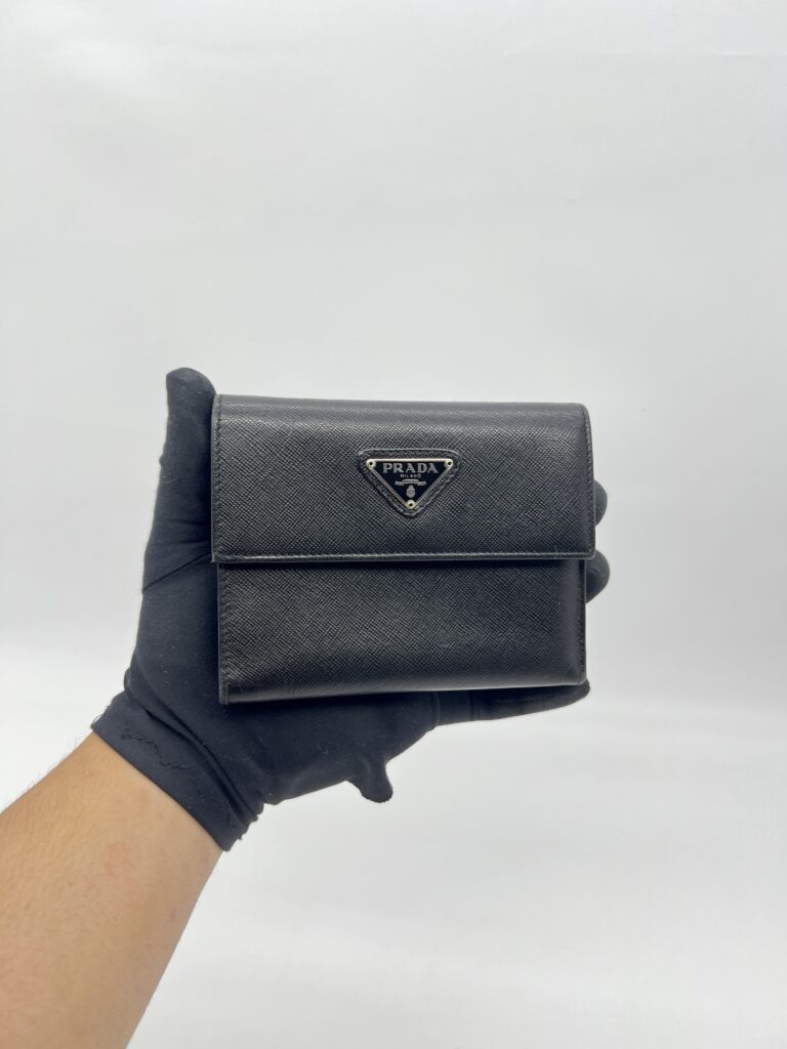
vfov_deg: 67.3
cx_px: 394
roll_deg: -0.6
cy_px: 524
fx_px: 788
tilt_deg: -22.5
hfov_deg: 53.1
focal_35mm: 26
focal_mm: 5.7
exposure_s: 1/100
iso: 32
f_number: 1.5
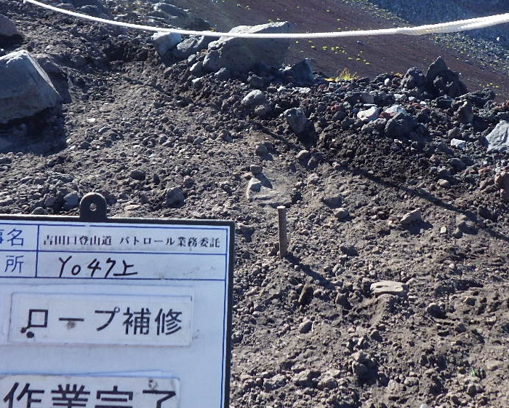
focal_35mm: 50
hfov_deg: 37.3
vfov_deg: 30.1
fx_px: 753
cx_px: 293
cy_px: 146
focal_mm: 5
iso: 250
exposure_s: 1/640
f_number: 4.2
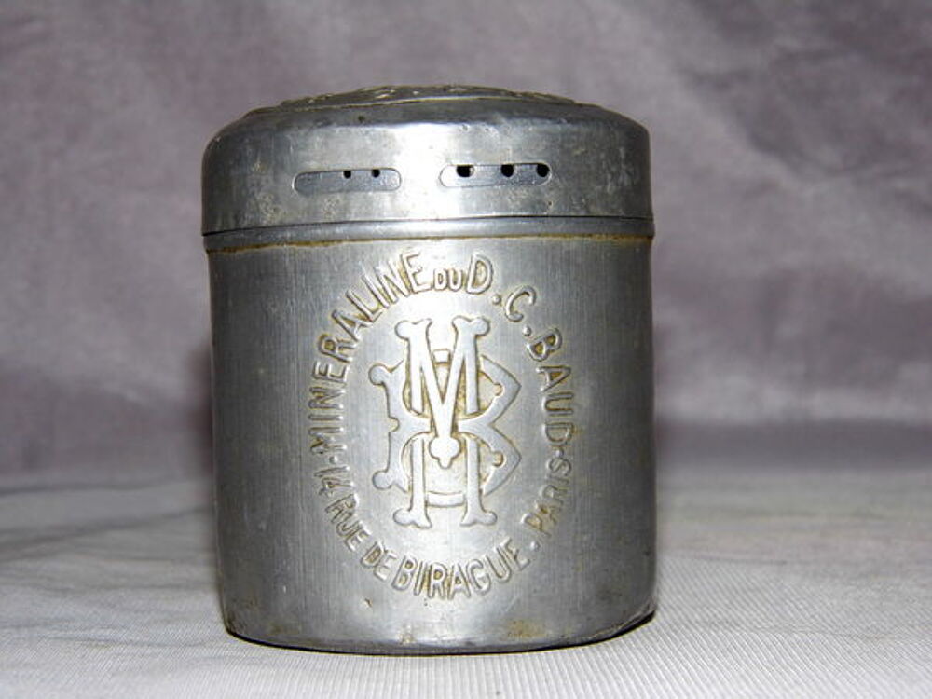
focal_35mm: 81
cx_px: 466
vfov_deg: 18.2
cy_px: 350
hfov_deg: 24.1
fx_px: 2181
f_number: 4.2
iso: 100
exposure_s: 1/60
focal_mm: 14.6
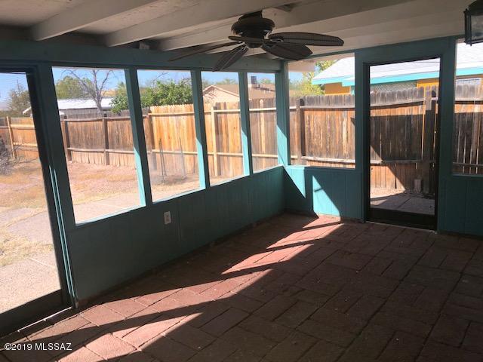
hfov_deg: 63.4
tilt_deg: -11.2
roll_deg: +3.3
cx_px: 242
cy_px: 181
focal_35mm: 28
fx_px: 391
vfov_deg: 49.7
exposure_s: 1/827
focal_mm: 3.99
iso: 20
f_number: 1.8
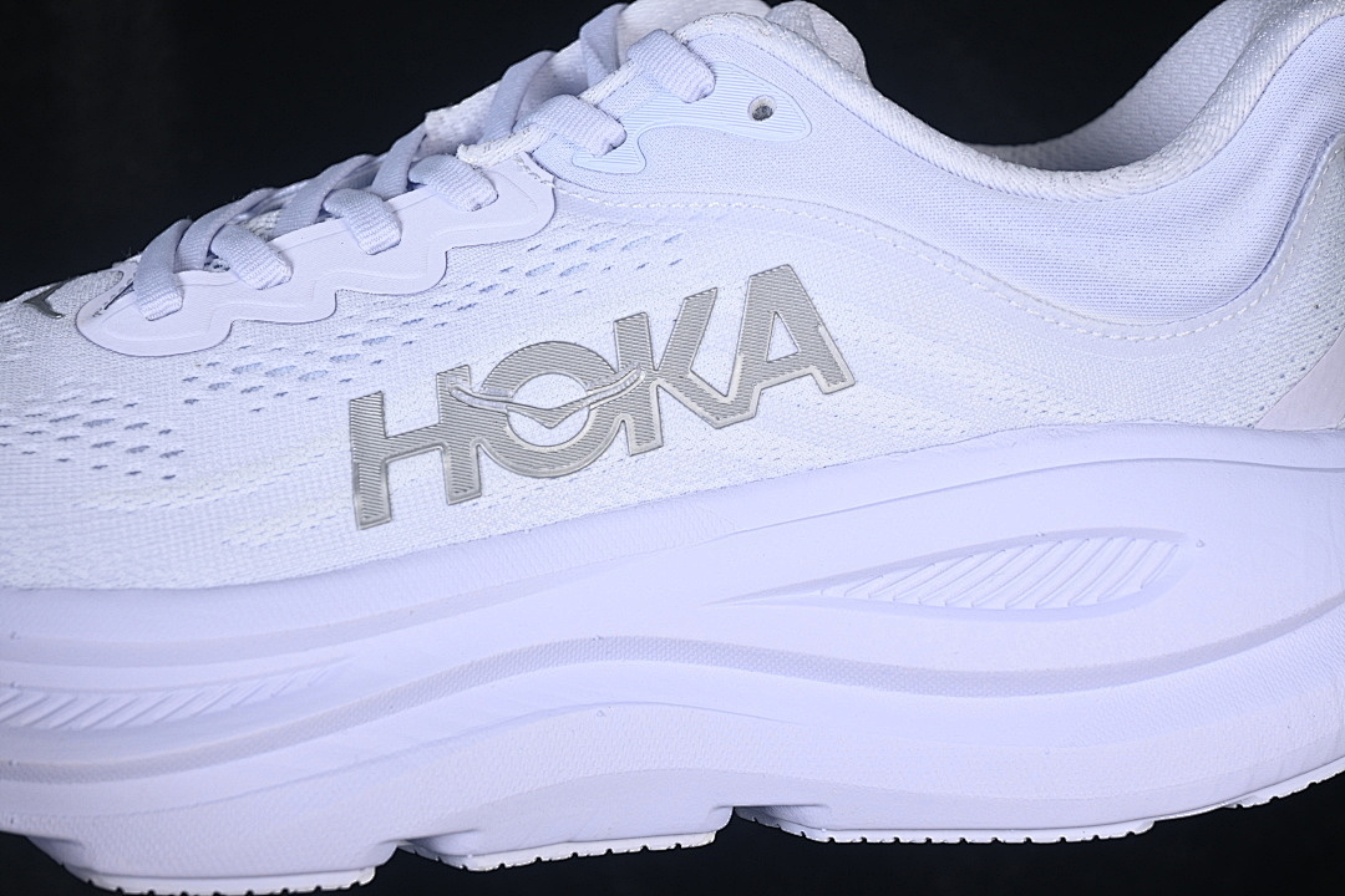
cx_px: 672
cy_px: 448
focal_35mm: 75
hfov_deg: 27.0
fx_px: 2802
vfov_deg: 18.2
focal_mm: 50
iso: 160
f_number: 7.1
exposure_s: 1/80
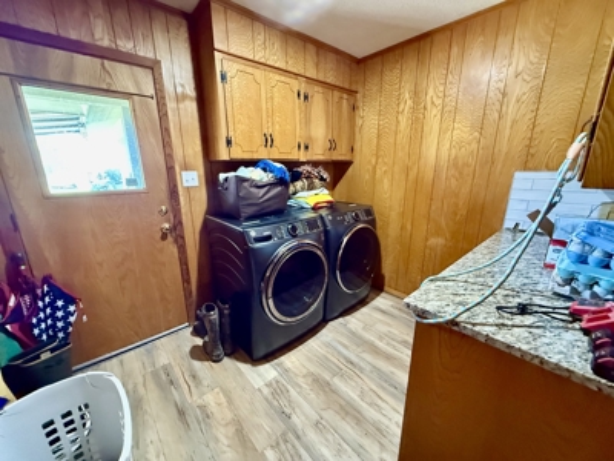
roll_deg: -0.1
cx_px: 307
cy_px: 230
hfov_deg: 102.1
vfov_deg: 85.7
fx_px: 248
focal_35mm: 14
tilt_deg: -14.3
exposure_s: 1/40
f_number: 2.2
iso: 1000
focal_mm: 2.22
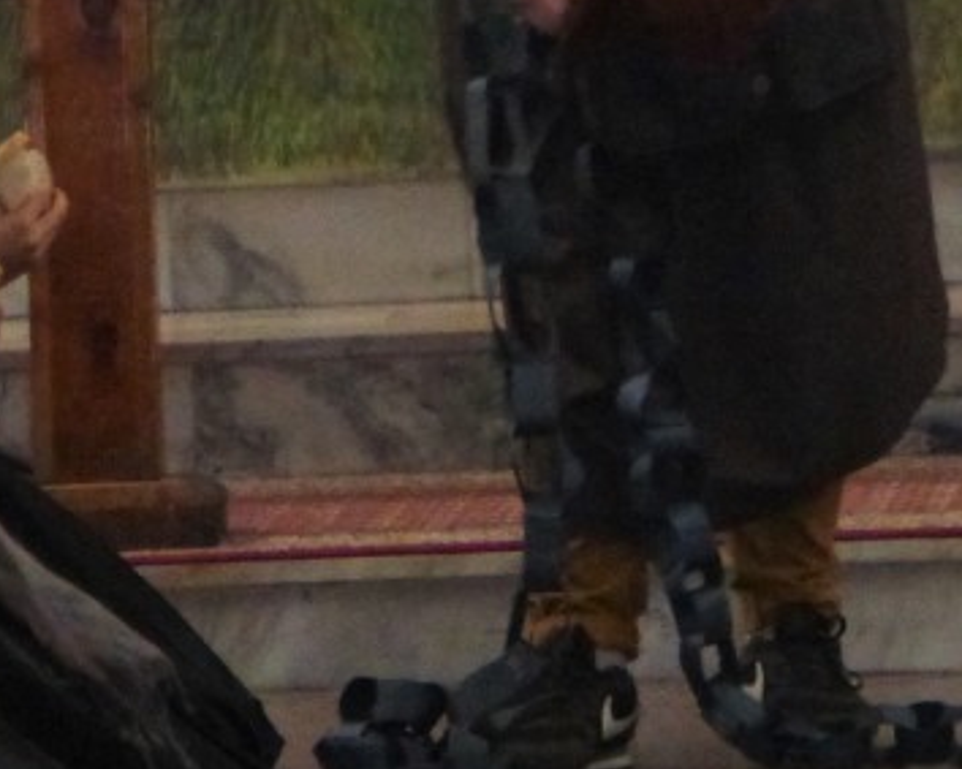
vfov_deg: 2.7
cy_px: 14
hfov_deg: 3.3
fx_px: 16566
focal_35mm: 582
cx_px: 660
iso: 1000
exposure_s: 1/60
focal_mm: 33.3
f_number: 5.5
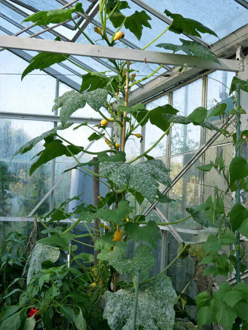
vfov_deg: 32.2
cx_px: 124
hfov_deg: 24.4
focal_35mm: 60
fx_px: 573
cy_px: 165
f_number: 4
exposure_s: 1/250
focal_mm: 30
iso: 200
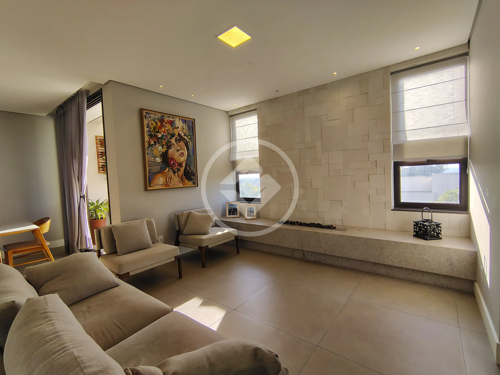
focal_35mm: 16
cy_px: 188
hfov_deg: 94.5
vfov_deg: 78.1
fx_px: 231
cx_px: 250
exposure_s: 1/173
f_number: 2.2
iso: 100
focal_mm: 2.13
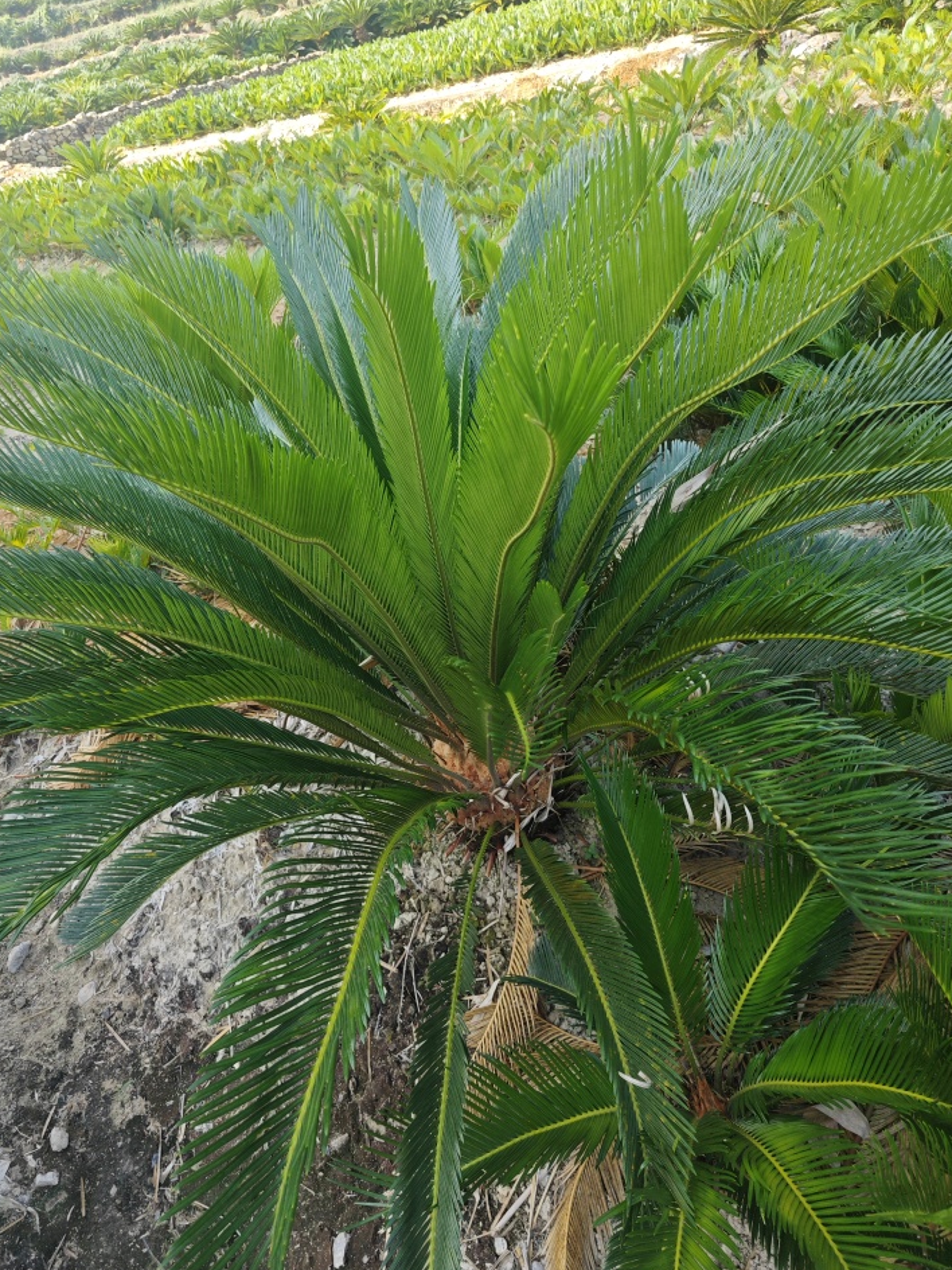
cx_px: 445
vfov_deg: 67.2
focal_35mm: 26
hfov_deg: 53.0
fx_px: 953
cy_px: 583
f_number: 1.8
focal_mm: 5.43
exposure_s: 1/271
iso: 50
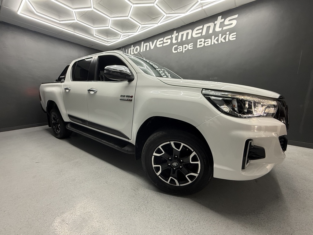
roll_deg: -0.9
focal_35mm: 14
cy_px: 118
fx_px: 127
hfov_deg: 102.1
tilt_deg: -10.3
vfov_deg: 85.7
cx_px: 156
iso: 200
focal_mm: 2.22
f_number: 2.2
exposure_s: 1/100
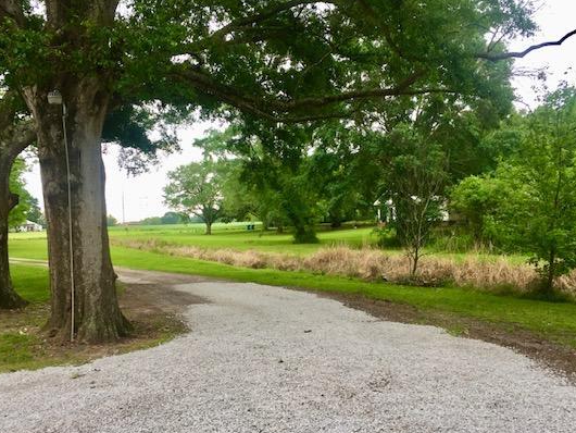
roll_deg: +0.9
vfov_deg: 40.7
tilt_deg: -0.7
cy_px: 235
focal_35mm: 35
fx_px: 583
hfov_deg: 52.6
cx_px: 287
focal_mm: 4.15
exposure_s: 1/60
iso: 32
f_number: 2.2
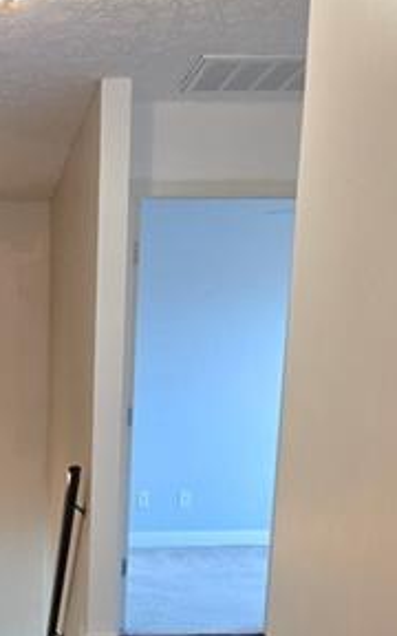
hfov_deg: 19.4
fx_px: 1125
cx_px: -7
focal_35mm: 65
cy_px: 727
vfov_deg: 28.2
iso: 250
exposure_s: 1/120
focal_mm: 5.4
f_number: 1.8
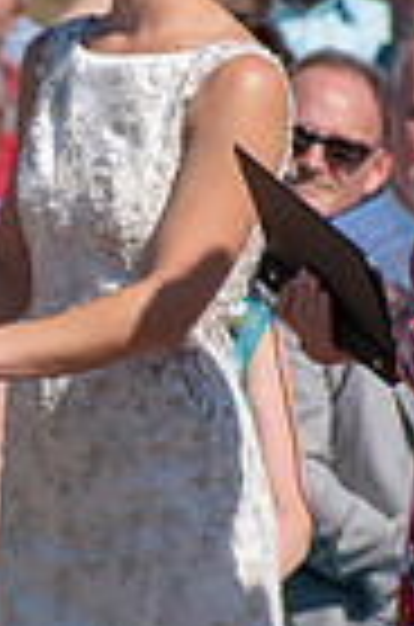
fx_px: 20248
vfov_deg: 1.8
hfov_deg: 1.2
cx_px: -27
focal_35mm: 1168
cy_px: 338
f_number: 6
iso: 320
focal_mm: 240
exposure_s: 1/2000
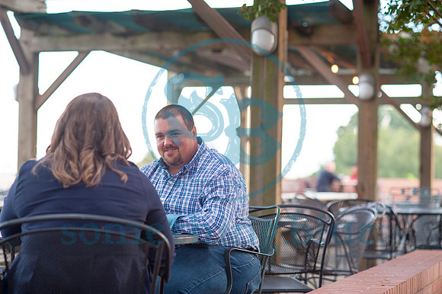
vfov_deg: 16.1
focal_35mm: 85
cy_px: 147
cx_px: 221
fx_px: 1043
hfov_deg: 23.9
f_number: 2.8
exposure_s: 1/100
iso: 200
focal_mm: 85
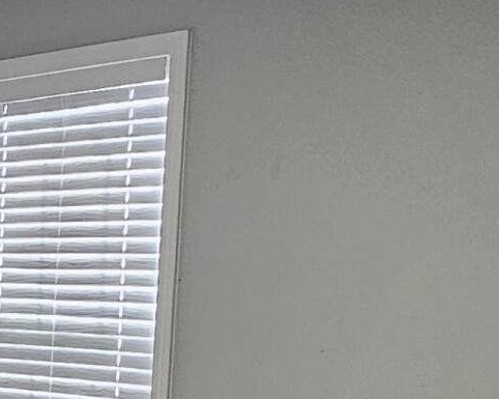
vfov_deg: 18.5
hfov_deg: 21.7
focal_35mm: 79
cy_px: 464
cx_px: -157
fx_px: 1166
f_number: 2.2
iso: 160
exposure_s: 1/60
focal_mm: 2.2
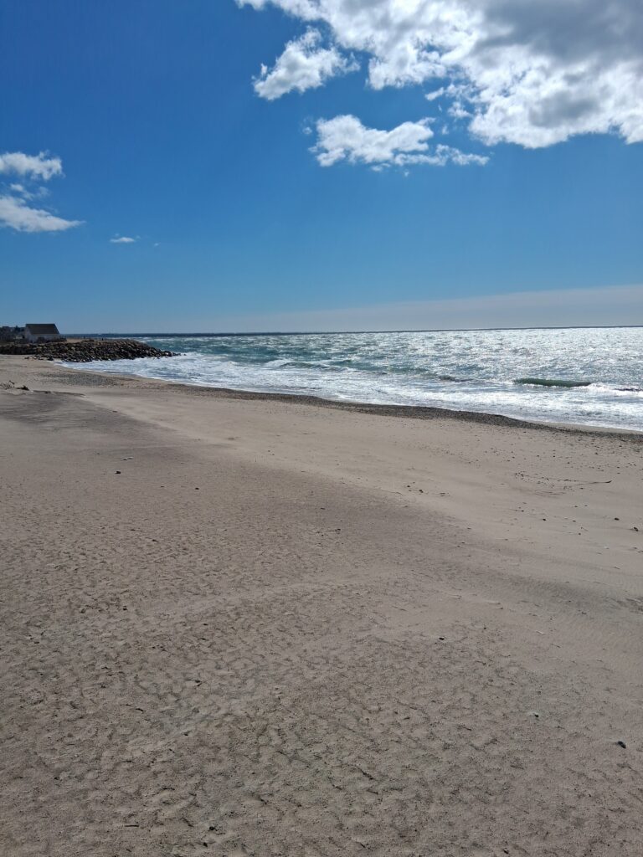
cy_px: 428
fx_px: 644
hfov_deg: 53.1
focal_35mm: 26
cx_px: 322
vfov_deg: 67.3
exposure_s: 1/1828
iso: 25
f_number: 1.8
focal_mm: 3.98
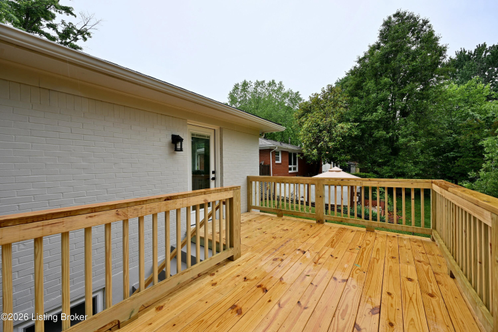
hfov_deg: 104.2
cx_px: 249
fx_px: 194
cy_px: 166
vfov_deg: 81.3
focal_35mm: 14
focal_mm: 14
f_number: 6.3
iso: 200
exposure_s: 1/160
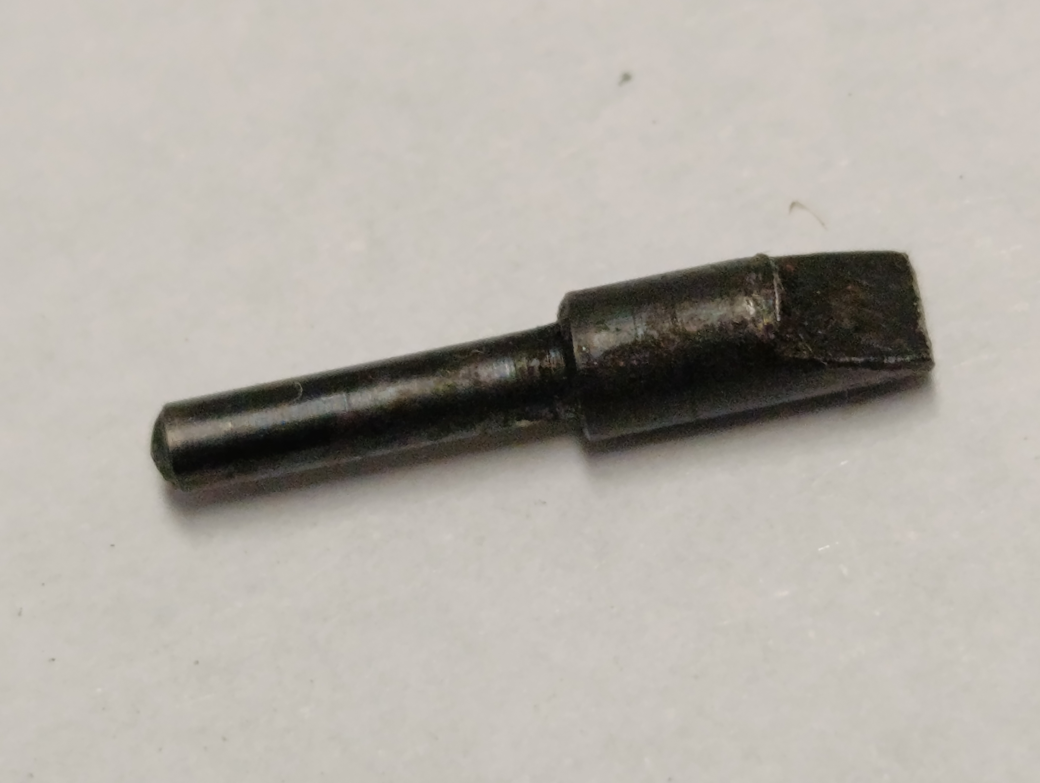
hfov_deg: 14.9
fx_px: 3971
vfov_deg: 11.3
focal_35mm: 132
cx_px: 520
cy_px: 392
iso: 640
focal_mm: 6.14
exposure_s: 1/100
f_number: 1.6
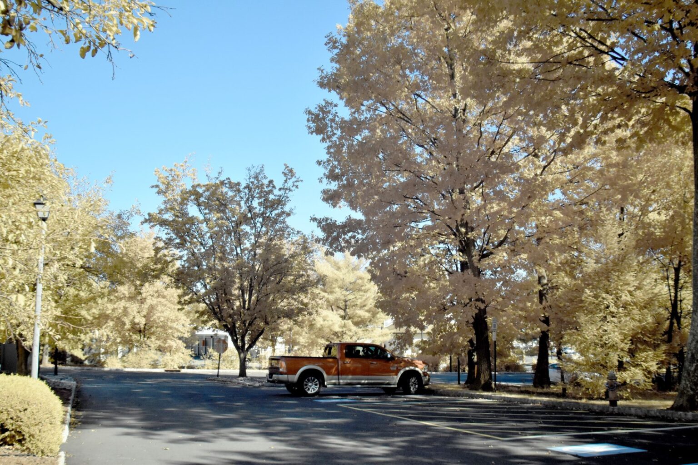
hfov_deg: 53.1
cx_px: 349
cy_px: 232
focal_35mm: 36
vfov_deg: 36.9
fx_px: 698
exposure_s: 1/50
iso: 2500
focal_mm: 24
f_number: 8
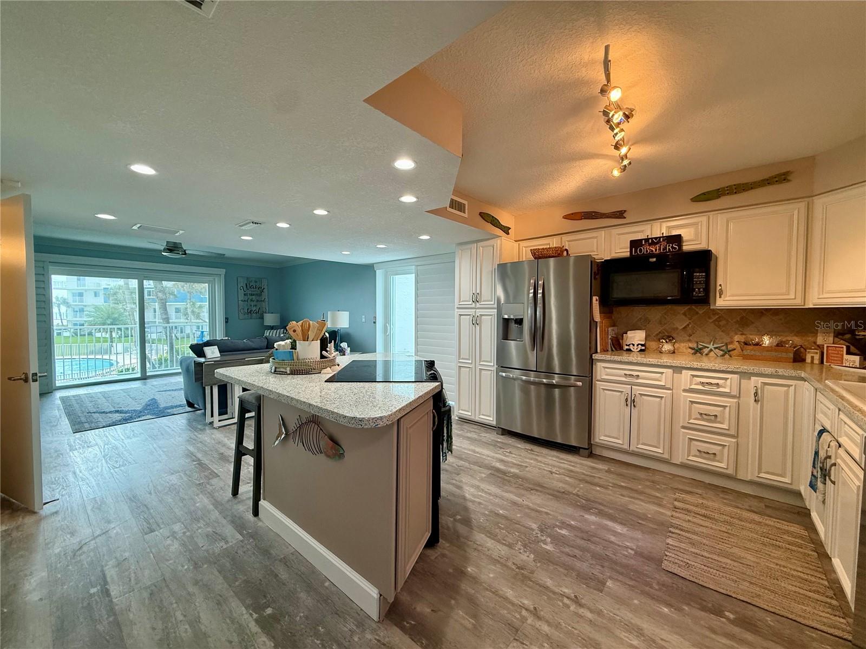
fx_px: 350
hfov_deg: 102.1
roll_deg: -0.5
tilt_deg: -2.4
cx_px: 433
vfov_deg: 85.7
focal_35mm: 14
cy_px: 324
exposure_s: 1/120
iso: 160
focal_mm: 2.22
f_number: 2.2
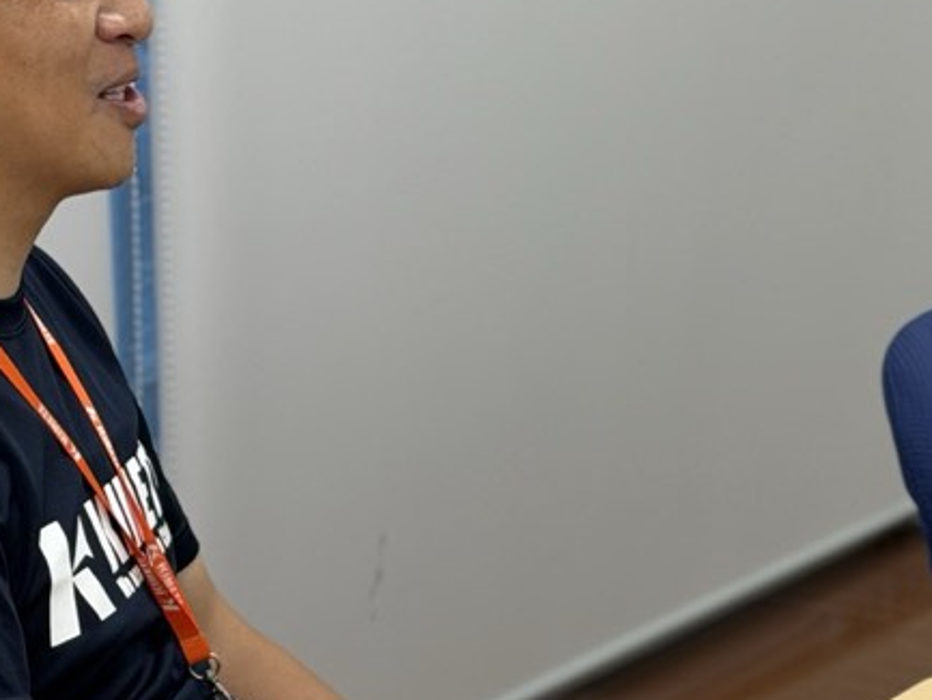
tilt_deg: -15.0
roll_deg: +1.1
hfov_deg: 14.8
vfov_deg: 11.2
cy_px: 353
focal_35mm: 133
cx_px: 334
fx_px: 3582
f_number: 1.78
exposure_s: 1/121
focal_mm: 6.76
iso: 50
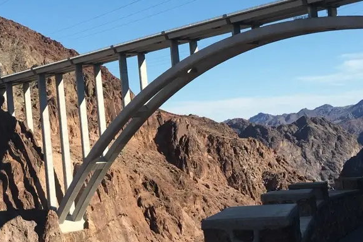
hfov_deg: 29.1
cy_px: 110
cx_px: 48
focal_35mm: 67
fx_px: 676
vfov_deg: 20.3
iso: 25
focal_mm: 4.15
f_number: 2.2
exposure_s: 1/1508
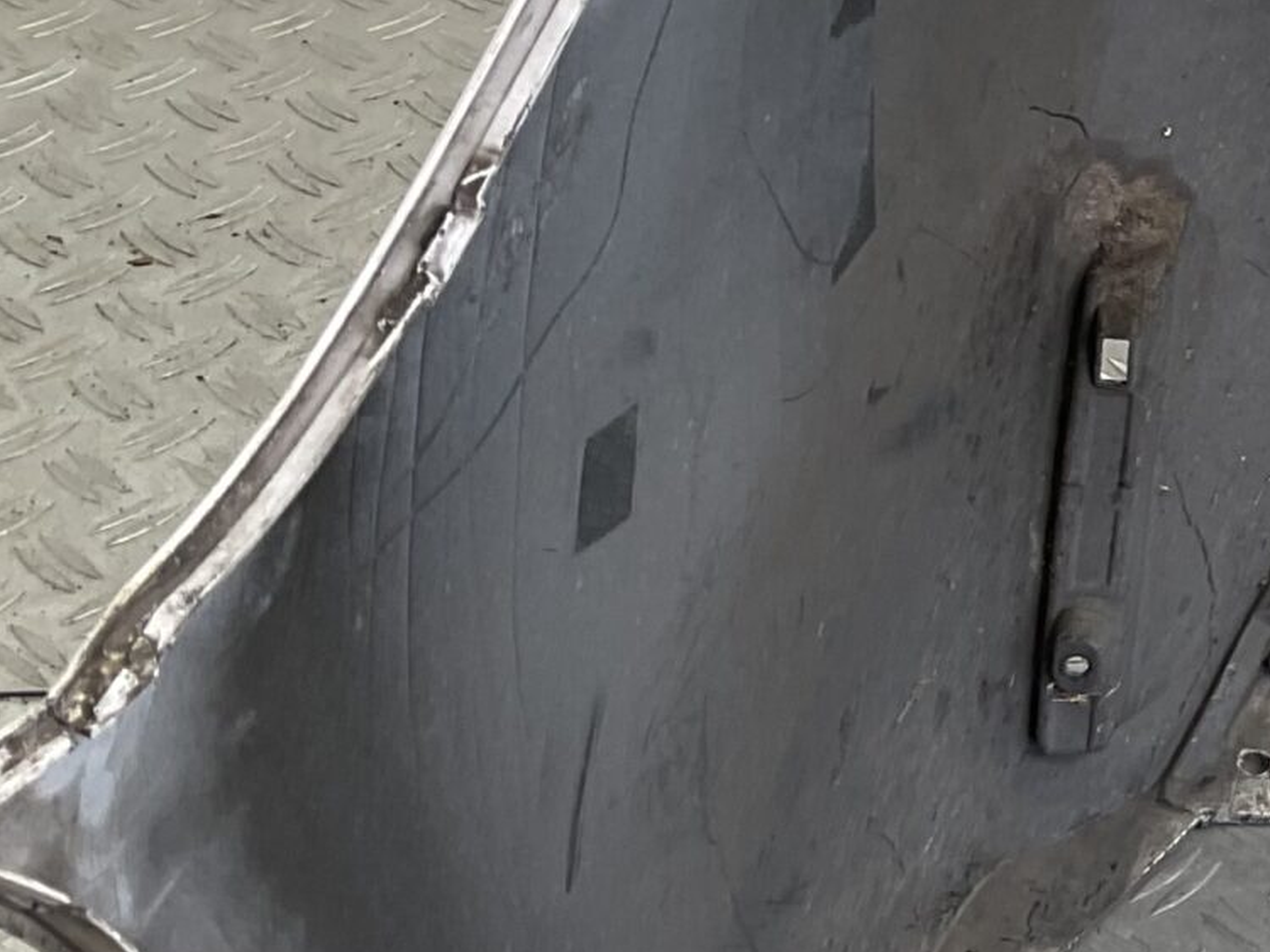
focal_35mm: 99
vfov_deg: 14.9
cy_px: 376
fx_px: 3631
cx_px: 1829
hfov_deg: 18.0
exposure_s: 1/113
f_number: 1.8
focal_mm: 3
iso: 16
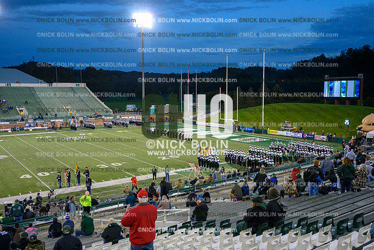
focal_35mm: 33
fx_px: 343
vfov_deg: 40.0
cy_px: 125
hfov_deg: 57.2
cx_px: 187
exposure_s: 1/400
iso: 2000
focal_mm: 33
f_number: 4
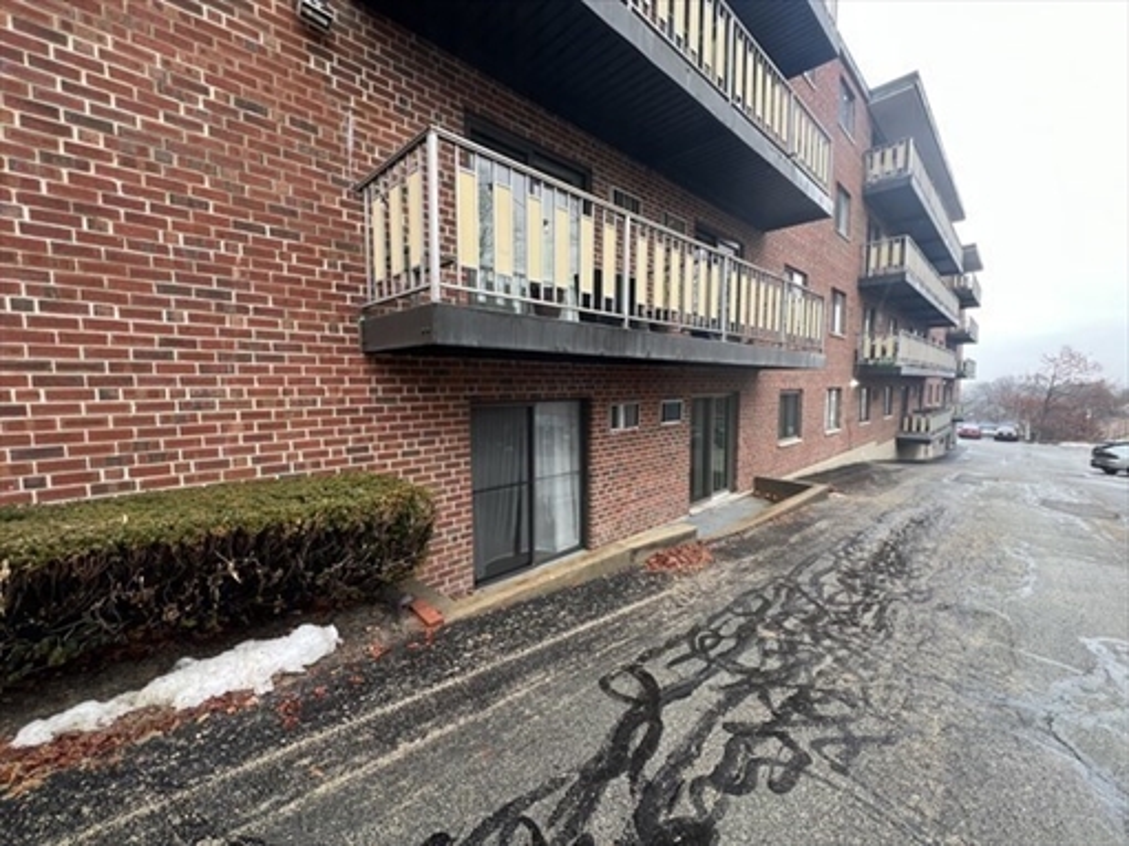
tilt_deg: -4.3
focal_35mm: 13
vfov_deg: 89.9
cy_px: 423
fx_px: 424
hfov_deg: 106.2
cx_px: 564
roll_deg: +0.6
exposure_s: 1/99
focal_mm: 1.57
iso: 80
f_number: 1.8
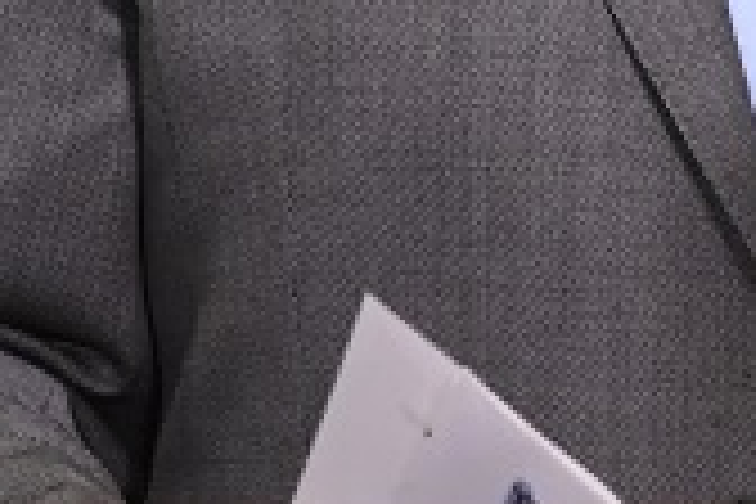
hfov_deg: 1.9
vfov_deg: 1.3
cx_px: 891
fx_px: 22552
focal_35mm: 1074
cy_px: -945
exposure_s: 1/320
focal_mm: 150
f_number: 3.2
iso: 3200
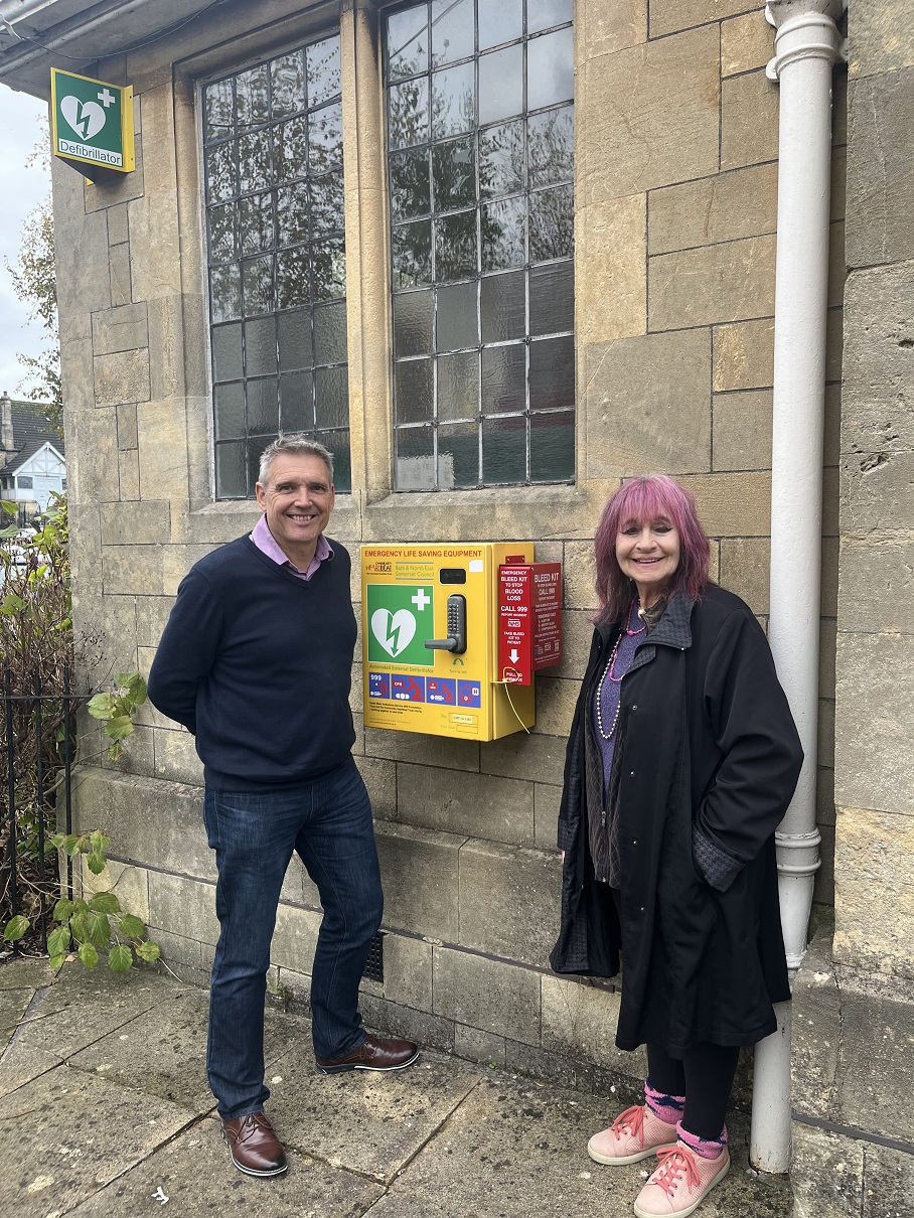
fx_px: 915
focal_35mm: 26
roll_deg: +1.4
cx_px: 457
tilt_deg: -5.8
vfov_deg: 67.3
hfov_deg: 53.1
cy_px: 609
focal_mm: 5.1
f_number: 1.6
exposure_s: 1/139
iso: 32
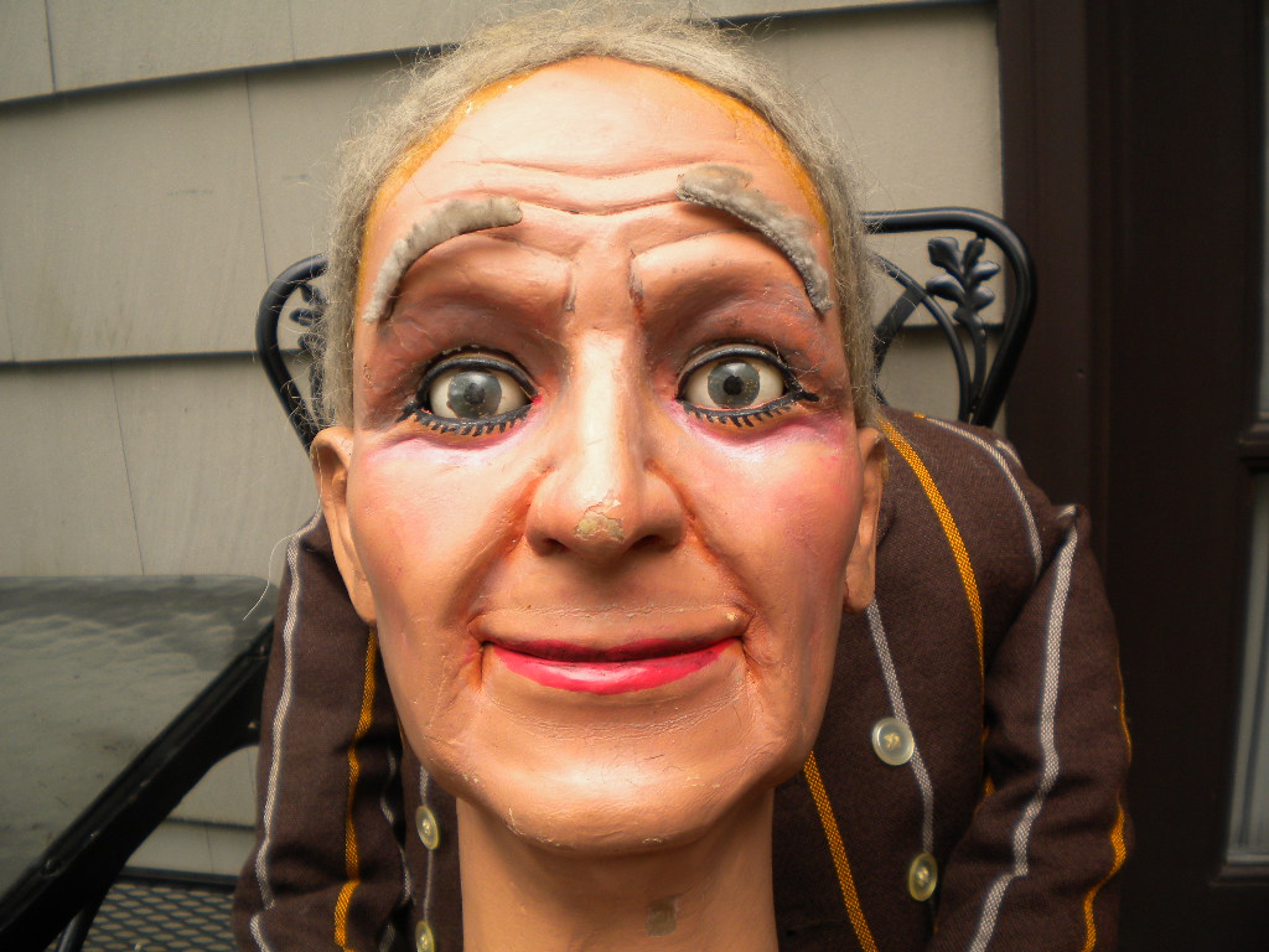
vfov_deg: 40.7
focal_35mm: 35
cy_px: 476
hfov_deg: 52.6
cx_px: 634
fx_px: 1283
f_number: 3.1
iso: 80
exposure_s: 1/156
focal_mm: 6.3
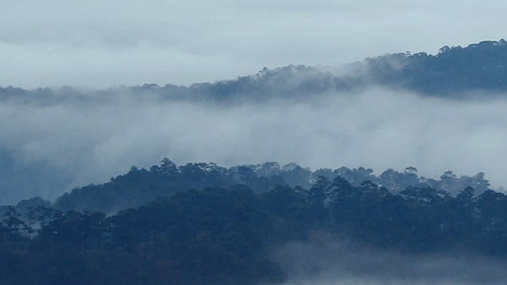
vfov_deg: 5.5
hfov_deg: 9.7
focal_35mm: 219
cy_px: 30
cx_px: 654
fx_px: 2945
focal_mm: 42
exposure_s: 1/250
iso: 200
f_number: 10
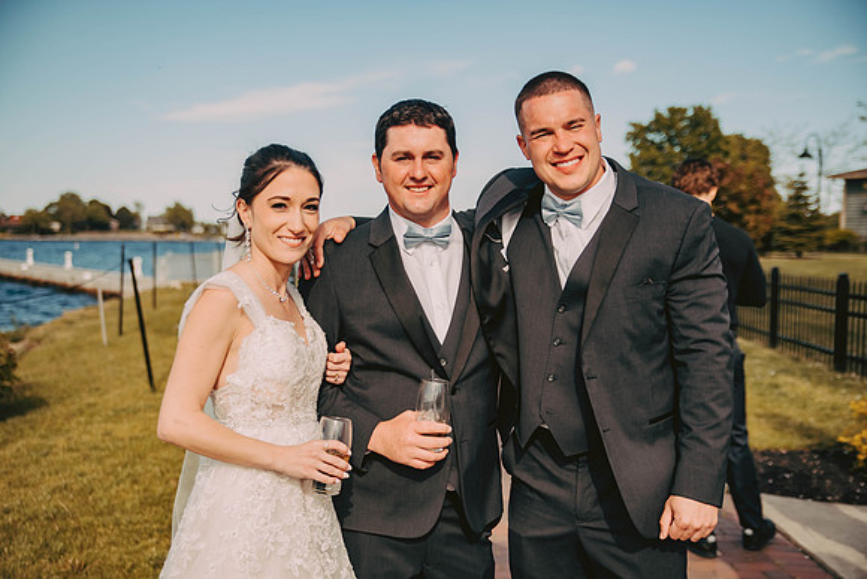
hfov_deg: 43.6
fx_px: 1084
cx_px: 434
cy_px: 290
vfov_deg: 29.9
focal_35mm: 45
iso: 500
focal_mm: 45
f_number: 2.8
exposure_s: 1/4000
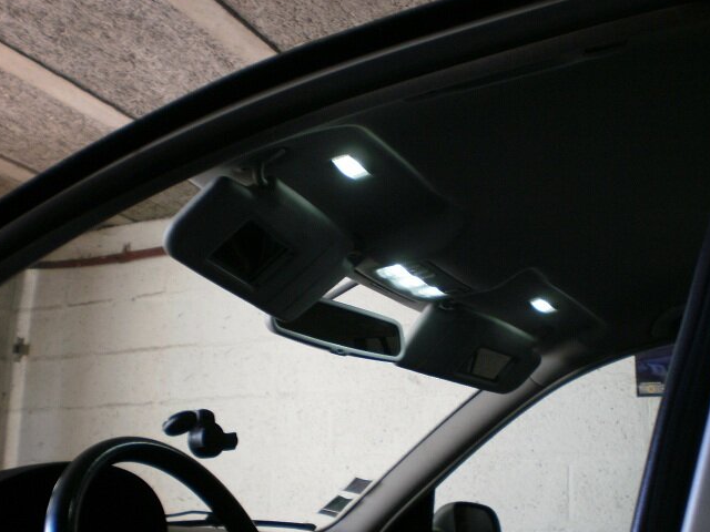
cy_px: 315
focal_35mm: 45
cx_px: 347
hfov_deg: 42.1
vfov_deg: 32.1
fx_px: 923
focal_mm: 6.3
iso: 125
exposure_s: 1/8
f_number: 3.1
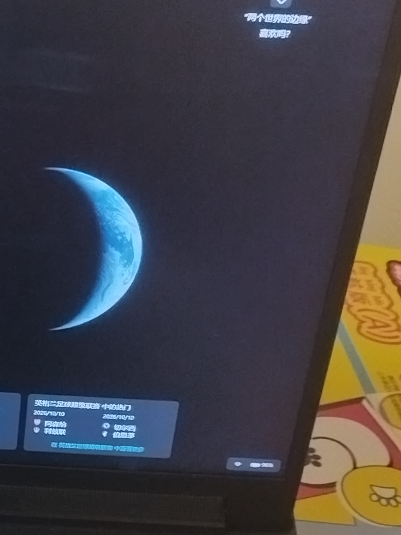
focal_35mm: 76
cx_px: -106
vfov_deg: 25.5
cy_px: 361
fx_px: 1174
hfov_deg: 18.2
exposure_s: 1/33.3
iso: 5046
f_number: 1.9
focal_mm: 5.52
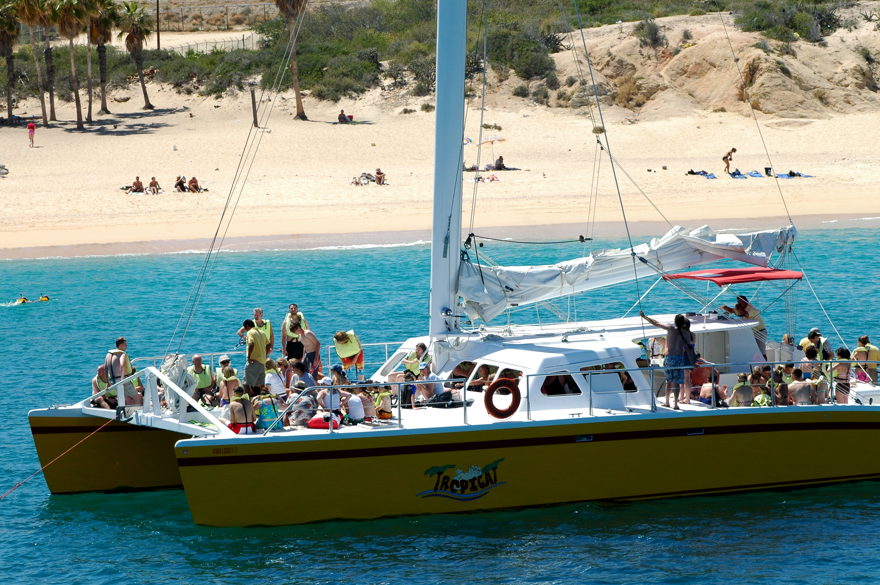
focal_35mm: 165
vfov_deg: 8.3
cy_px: 292
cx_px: 440
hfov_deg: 12.5
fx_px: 4030
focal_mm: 110
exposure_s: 1/400
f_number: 9
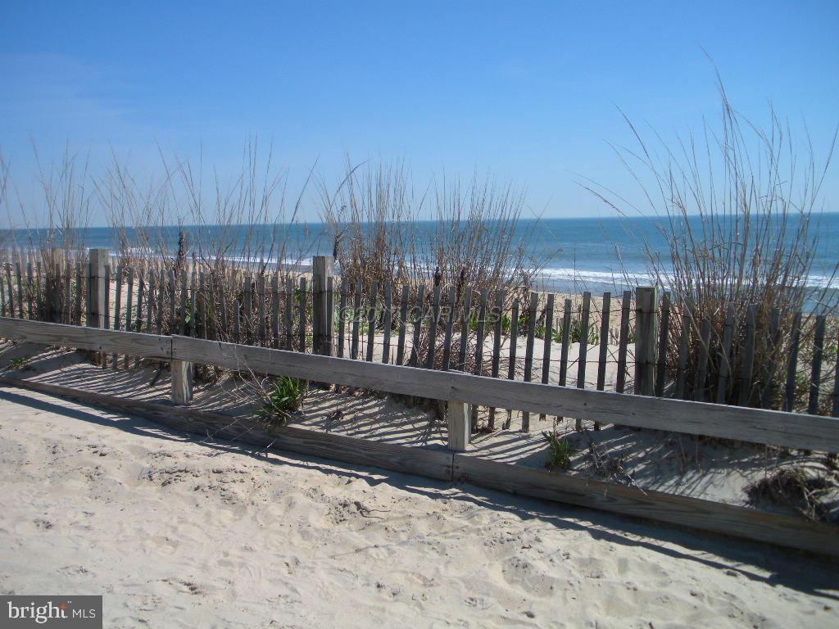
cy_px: 314
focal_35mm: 36
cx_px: 420
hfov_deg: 51.4
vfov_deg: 39.7
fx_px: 873
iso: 64
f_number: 3.5
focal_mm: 6.3
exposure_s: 1/1010
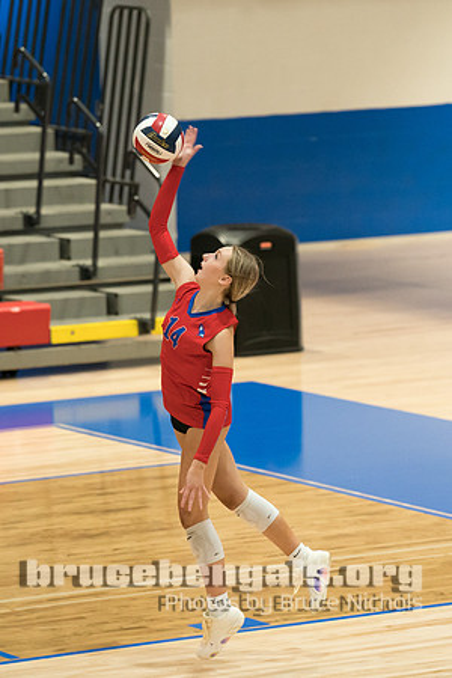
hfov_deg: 5.7
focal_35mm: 242
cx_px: 227
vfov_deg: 8.5
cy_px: 318
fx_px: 4554
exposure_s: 1/1000
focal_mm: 144
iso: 3200
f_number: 2.8
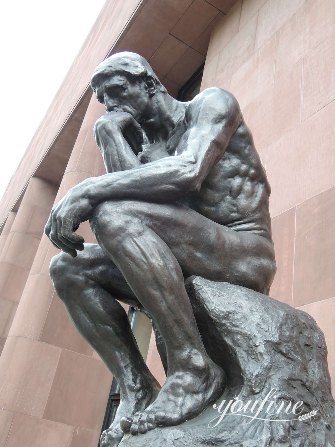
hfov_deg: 40.7
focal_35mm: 35
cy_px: 224
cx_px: 168
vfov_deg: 52.6
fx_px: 452
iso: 80
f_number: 3.5
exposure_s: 1/60
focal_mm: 7.5
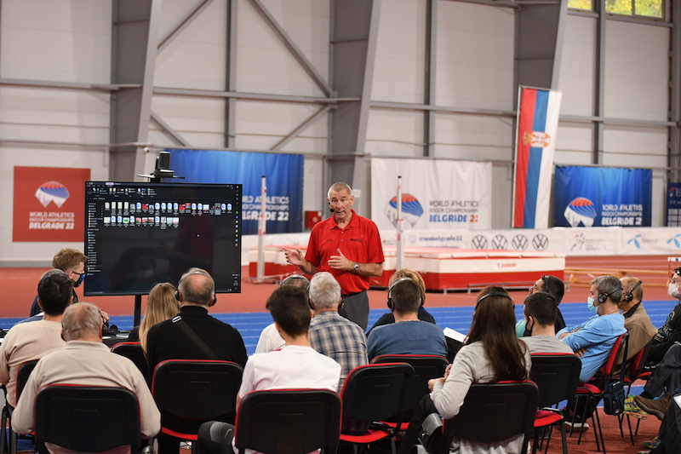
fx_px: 1986
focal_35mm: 105
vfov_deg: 13.0
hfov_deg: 19.5
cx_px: 340
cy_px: 227
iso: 1250
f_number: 2.8
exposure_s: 1/200
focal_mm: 70
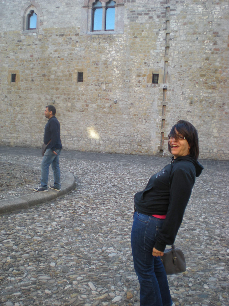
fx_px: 335
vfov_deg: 49.0
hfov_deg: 37.7
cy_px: 153
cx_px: 114
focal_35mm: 38
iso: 64
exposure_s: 1/72.7
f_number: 3.1
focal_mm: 6.3
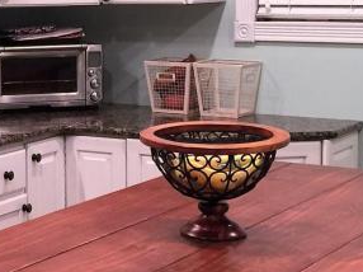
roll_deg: -0.3
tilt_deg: -5.1
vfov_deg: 14.2
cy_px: 69
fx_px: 1090
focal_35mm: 104
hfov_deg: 18.0
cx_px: -76
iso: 64
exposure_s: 1/15
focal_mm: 4.15
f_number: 2.2
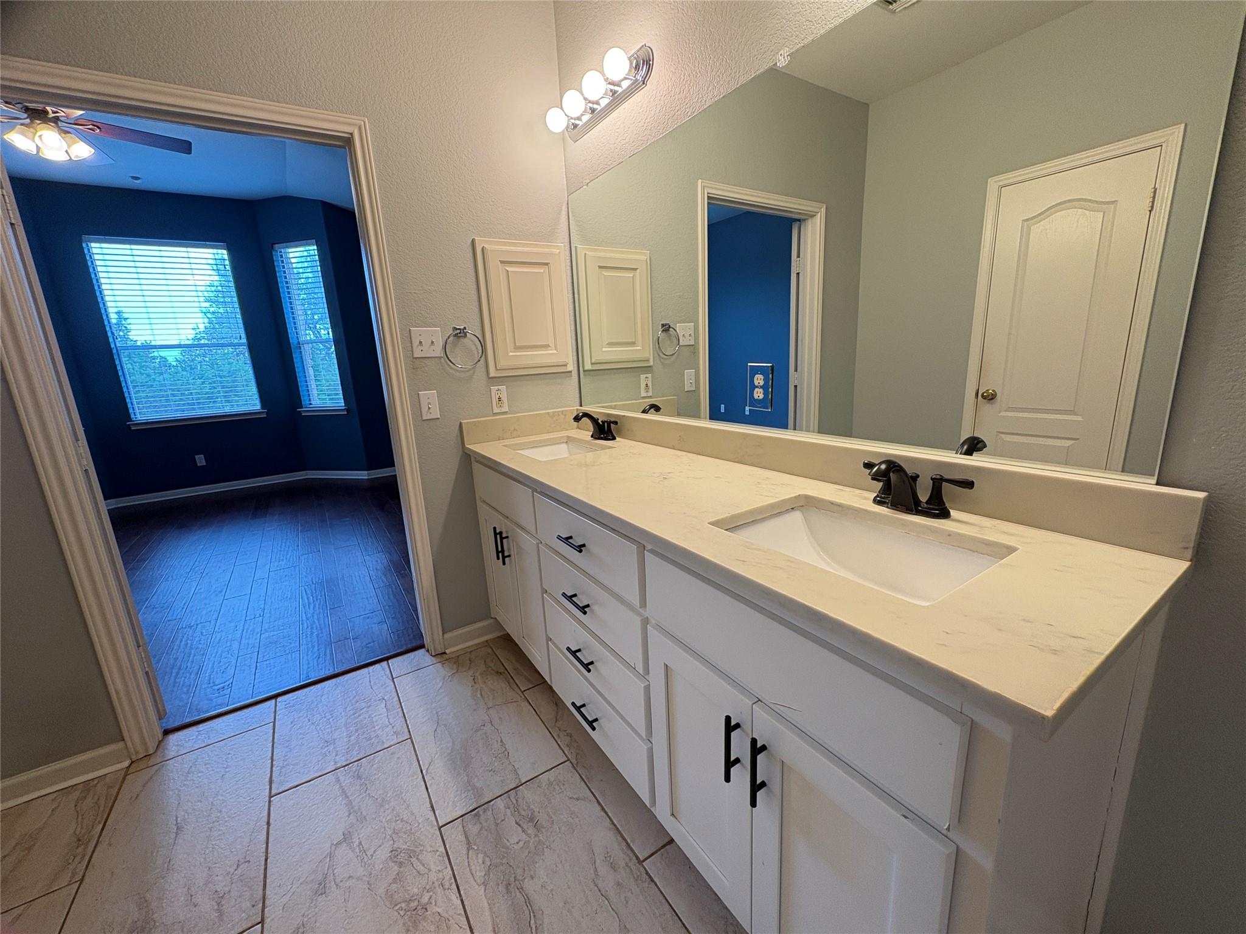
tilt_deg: -12.3
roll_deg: +3.5
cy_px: 467
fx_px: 504
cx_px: 623
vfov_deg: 85.7
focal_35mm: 14
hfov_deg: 102.1
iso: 125
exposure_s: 1/60
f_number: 2.2
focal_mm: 2.22
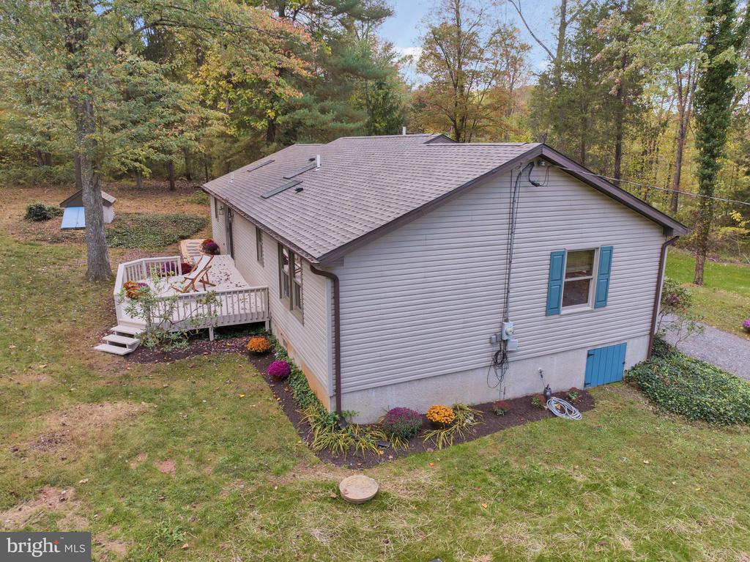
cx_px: 375
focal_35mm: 24
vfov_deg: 56.8
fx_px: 520
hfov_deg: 71.6
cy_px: 281
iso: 100
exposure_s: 1/200
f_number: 2.8
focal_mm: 12.29
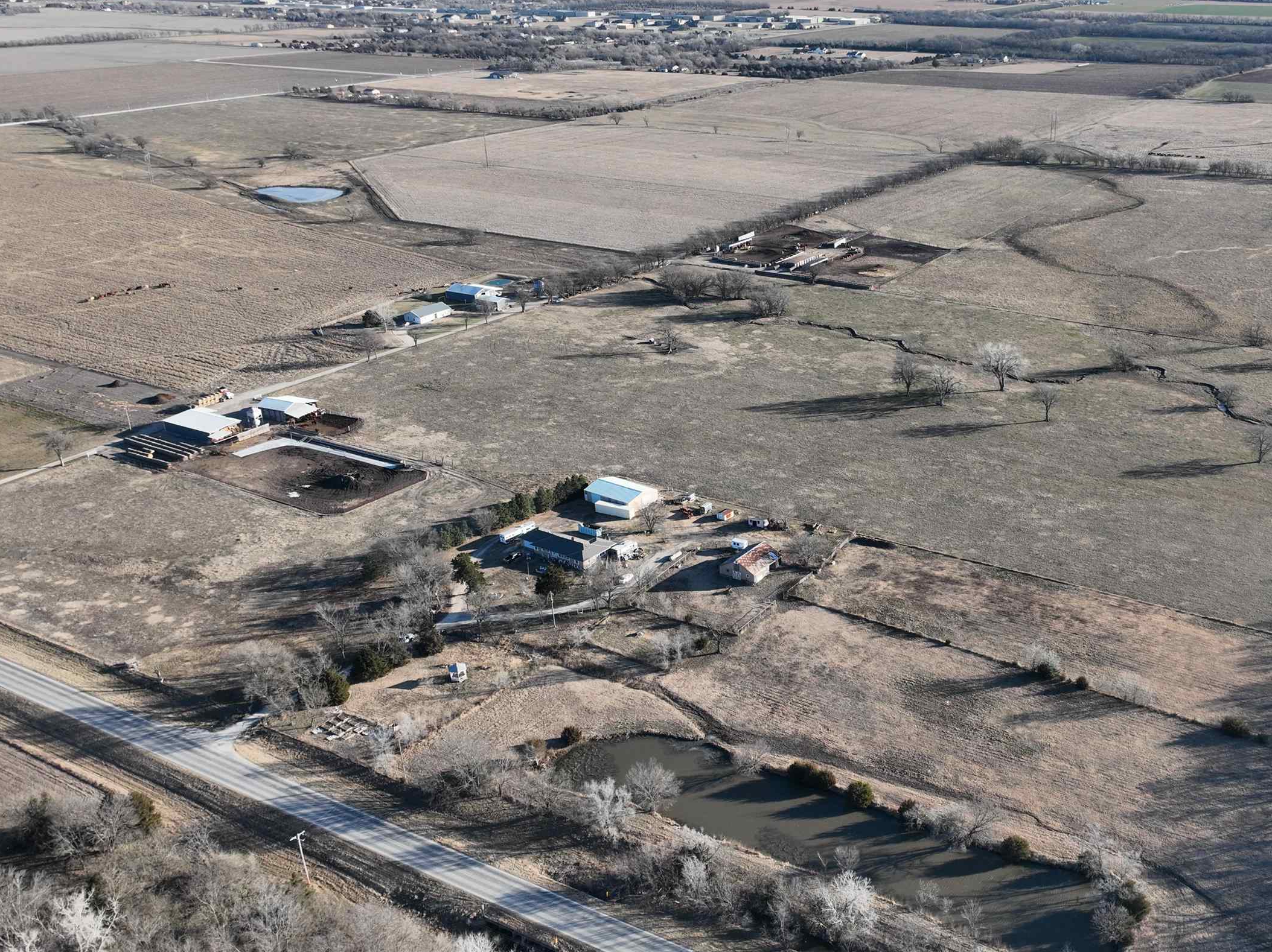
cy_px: 536
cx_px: 857
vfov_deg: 40.6
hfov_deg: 51.6
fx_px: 1285
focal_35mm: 35
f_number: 2.8
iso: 230
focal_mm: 12.29
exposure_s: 1/200
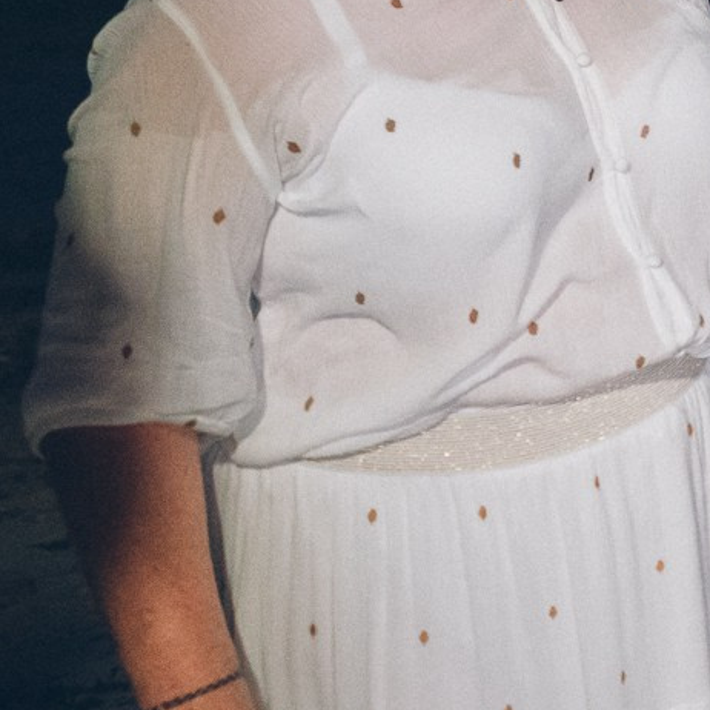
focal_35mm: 93
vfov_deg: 17.7
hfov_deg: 15.1
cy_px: -159
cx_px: 1432
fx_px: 2158
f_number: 2.5
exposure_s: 1/250
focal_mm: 24
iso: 4000
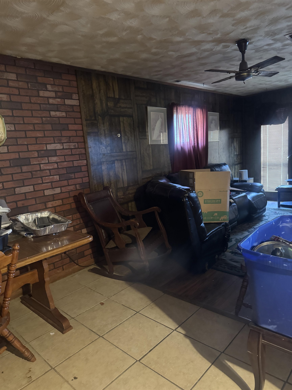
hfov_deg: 56.8
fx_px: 270
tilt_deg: -9.5
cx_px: 146
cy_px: 195
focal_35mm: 24
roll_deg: +4.5
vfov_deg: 71.6
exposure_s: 1/30
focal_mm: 6.76
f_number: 1.78
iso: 1000
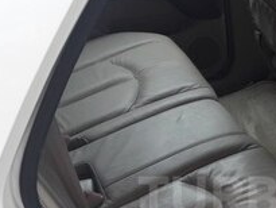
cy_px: 197
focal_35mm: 90
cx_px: 276
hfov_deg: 21.0
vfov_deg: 16.2
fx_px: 718
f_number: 1.9
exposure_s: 1/100
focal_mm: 3.7
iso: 64
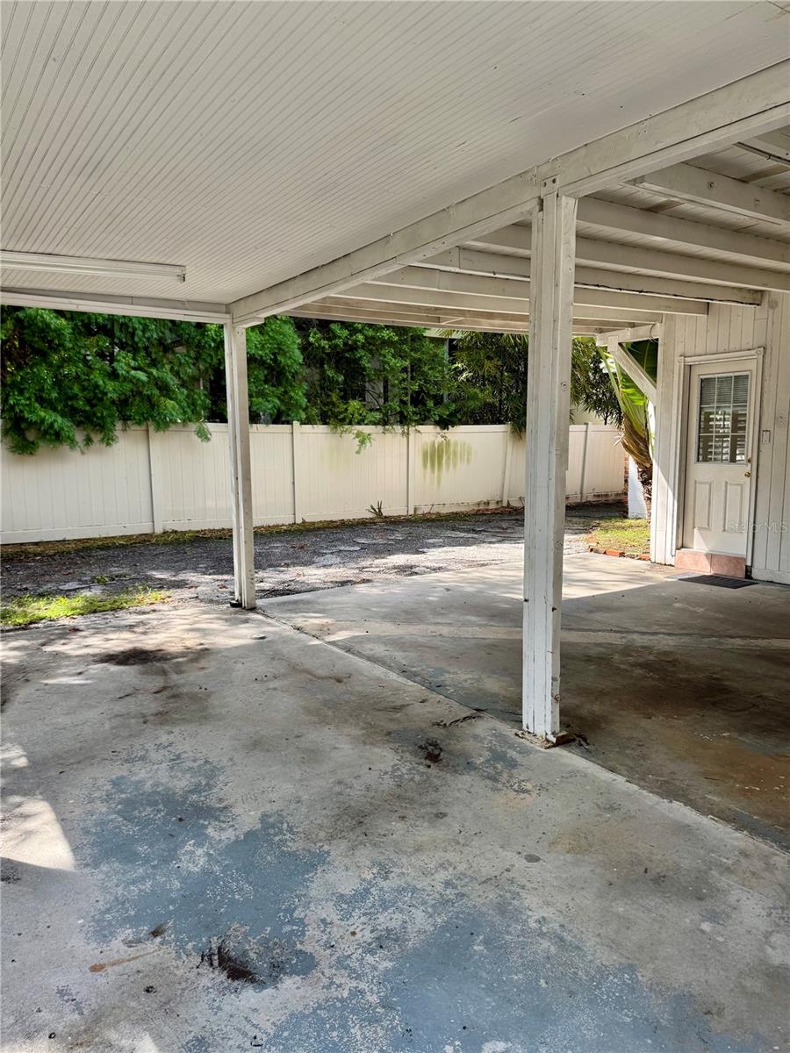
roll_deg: +1.2
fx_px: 730
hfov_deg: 56.8
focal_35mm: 24
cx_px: 395
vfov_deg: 71.6
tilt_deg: -6.8
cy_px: 526
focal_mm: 6.76
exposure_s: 1/747
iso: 80
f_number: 1.78
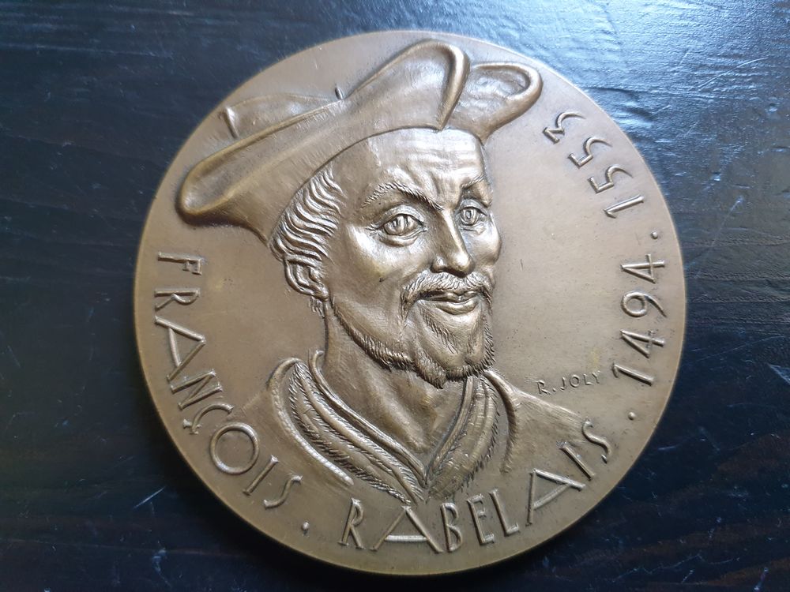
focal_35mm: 26
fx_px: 593
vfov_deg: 53.1
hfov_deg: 67.3
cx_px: 395
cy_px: 296
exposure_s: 1/28
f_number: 1.5
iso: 250
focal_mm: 4.3
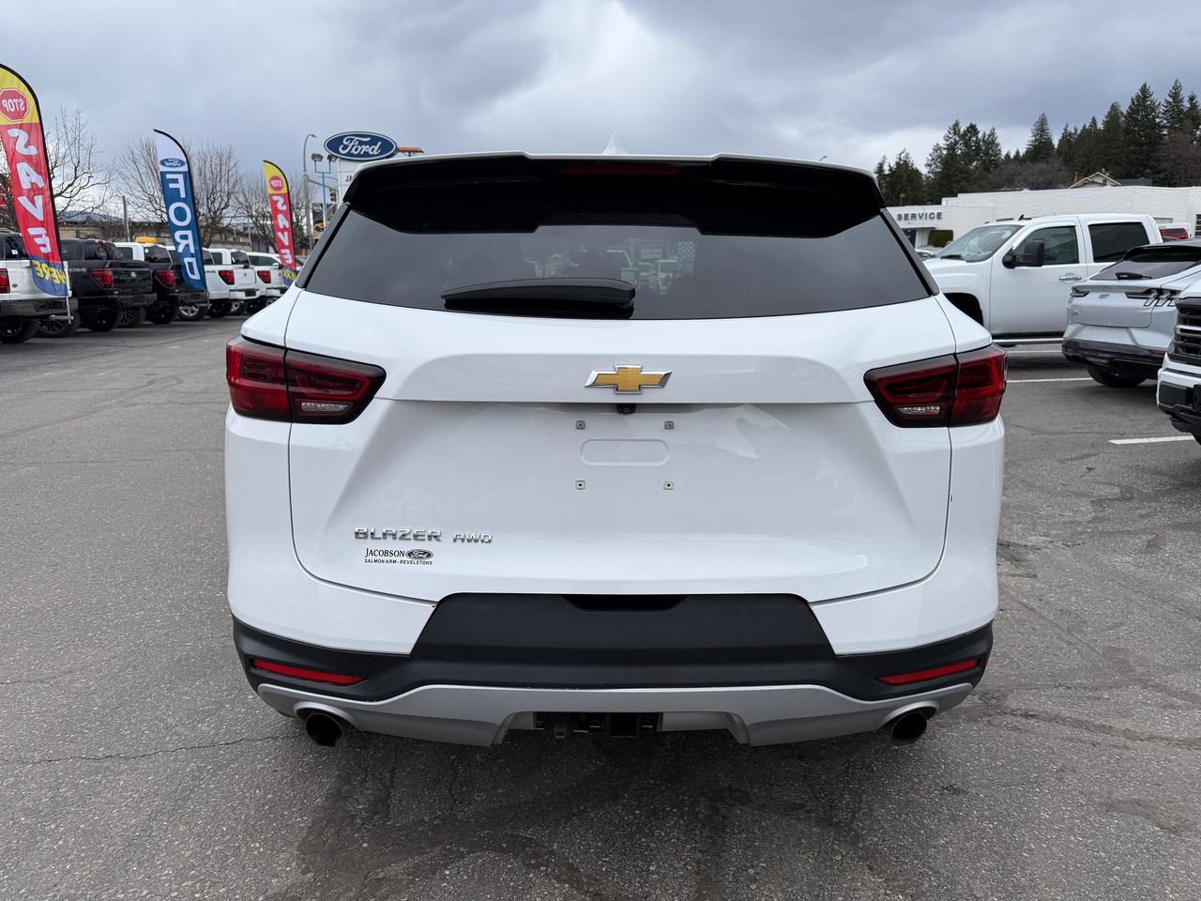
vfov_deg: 56.8
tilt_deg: -10.7
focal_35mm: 24
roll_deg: -0.3
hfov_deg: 71.6
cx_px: 600
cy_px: 450
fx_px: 833
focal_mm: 6.76
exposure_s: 1/1385
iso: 80
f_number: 1.78
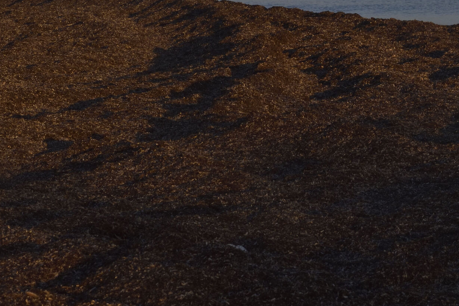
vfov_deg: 4.7
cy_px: 91
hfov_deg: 7.0
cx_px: 412
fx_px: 3724
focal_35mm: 292
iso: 1000
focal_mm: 150
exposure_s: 1/400
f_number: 22
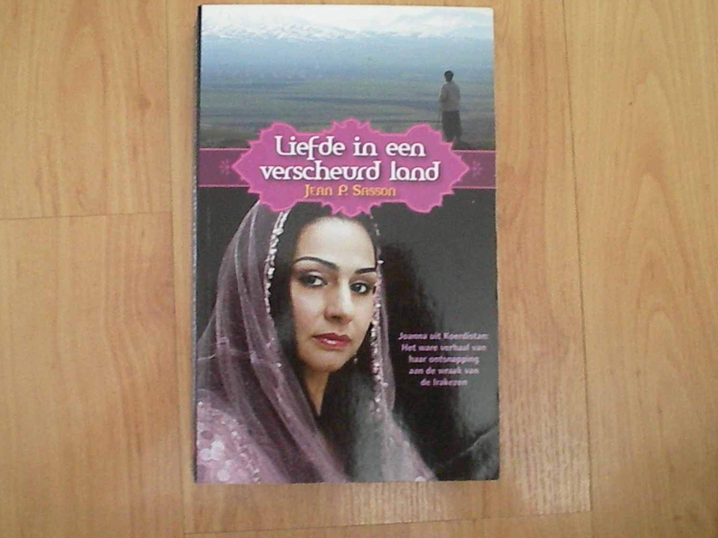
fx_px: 830
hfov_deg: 46.8
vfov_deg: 36.0
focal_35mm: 40
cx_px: 361
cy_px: 263
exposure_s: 1/100
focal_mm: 6.3
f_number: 3.1
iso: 792
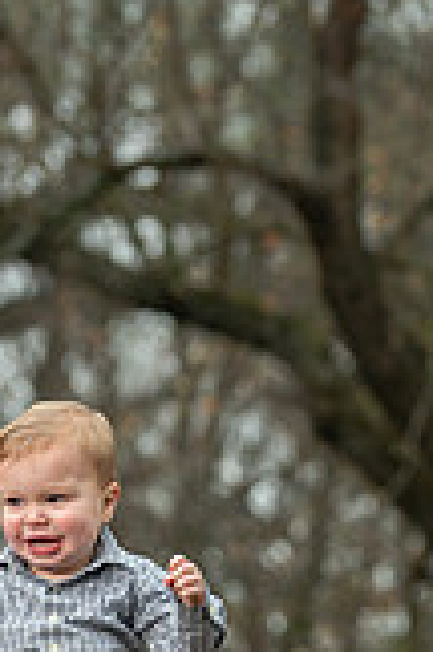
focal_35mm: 350
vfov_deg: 5.9
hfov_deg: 3.9
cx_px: 219
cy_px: 875
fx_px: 6328
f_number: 4
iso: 200
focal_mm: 125
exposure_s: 1/125
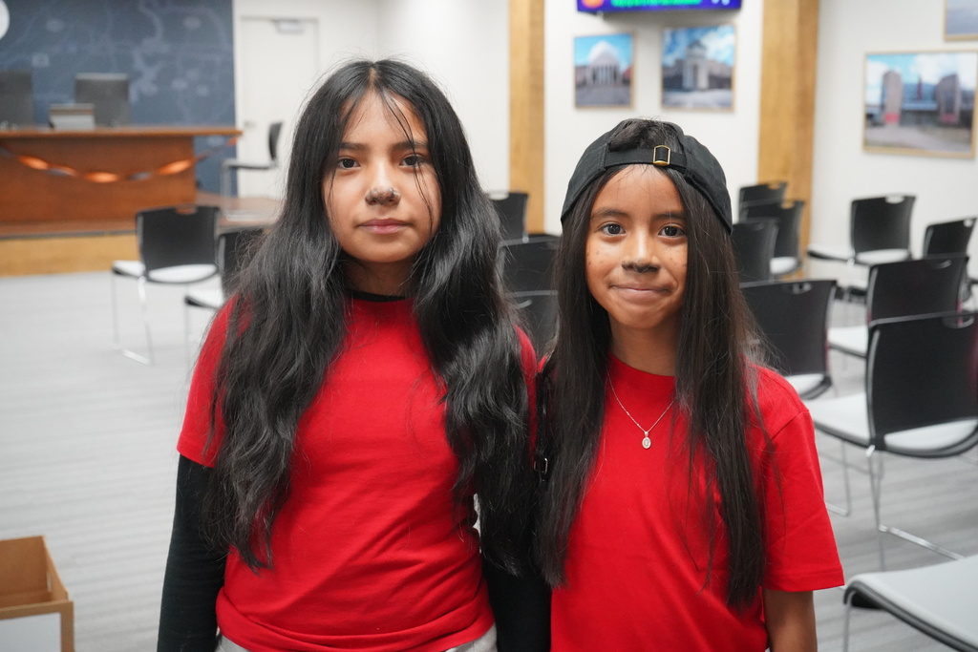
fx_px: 1304
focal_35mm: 48
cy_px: 326
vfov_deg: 28.1
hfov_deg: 41.1
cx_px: 489
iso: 12800
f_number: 6.3
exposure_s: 1/250
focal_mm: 48
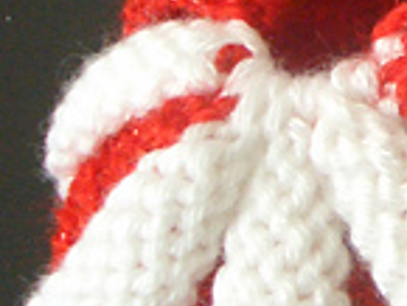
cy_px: 53
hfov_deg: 11.9
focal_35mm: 154
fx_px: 1812
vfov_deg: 9.6
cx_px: 710
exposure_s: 1/25
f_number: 2.6
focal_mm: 5.8
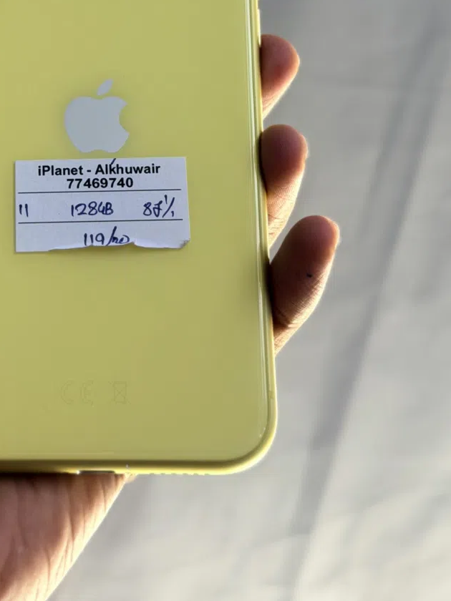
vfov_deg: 24.6
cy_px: 114
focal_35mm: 78
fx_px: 1355
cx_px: 97
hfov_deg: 18.7
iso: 100
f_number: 1.78
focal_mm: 6.76
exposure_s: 1/112
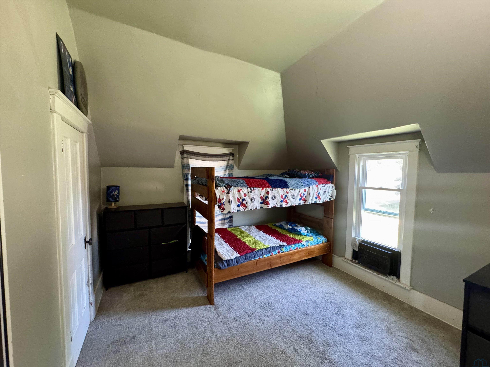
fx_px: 198
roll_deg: -0.2
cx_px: 245
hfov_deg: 102.1
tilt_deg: -5.1
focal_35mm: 14
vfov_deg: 85.7
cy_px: 184
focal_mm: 2.22
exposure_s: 1/60
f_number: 2.2
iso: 640
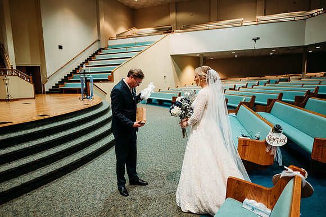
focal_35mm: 24
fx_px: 217
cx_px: 163
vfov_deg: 53.2
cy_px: 108
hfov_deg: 73.7
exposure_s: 1/125
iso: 2000
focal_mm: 24
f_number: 1.8
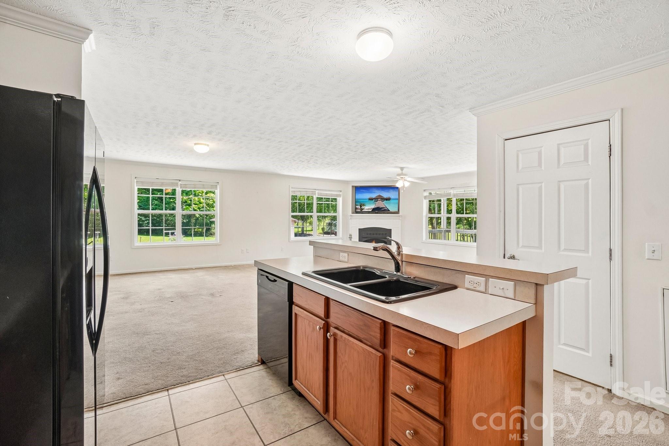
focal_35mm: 15
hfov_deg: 100.4
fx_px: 279
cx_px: 334
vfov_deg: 77.3
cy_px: 223
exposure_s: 1/25
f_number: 8
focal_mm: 10
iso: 400
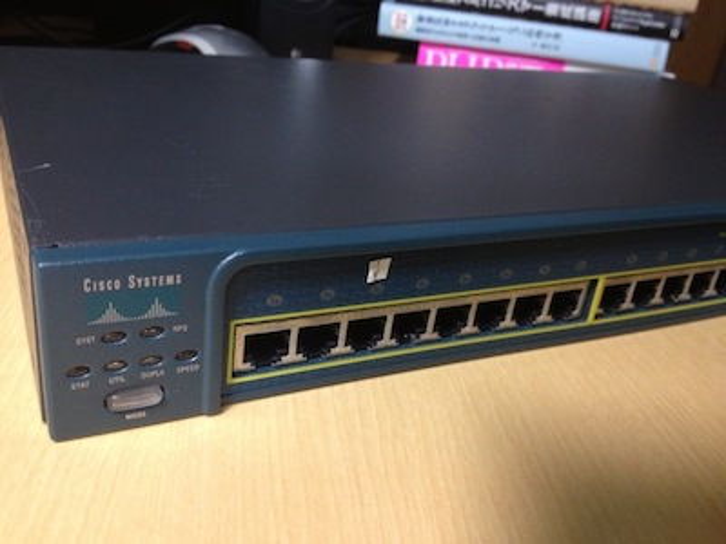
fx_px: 734
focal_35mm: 35
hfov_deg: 52.6
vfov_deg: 40.7
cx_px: 363
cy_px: 272
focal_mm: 4.28
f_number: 2.4
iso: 320
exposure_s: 1/20
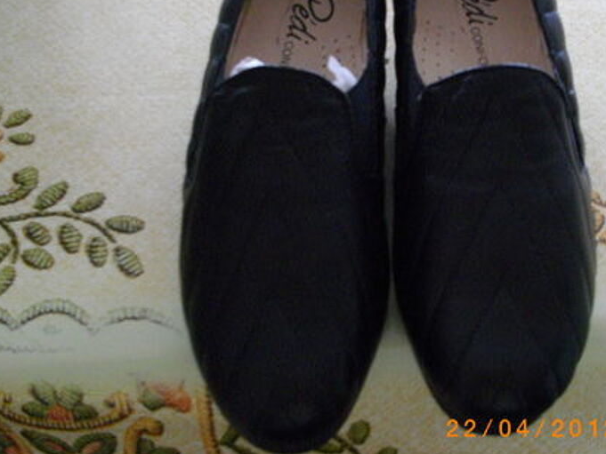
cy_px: 167
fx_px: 823
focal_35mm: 47
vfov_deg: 30.7
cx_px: 368
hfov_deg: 40.2
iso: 423
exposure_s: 1/50
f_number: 2.9
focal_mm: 5.7
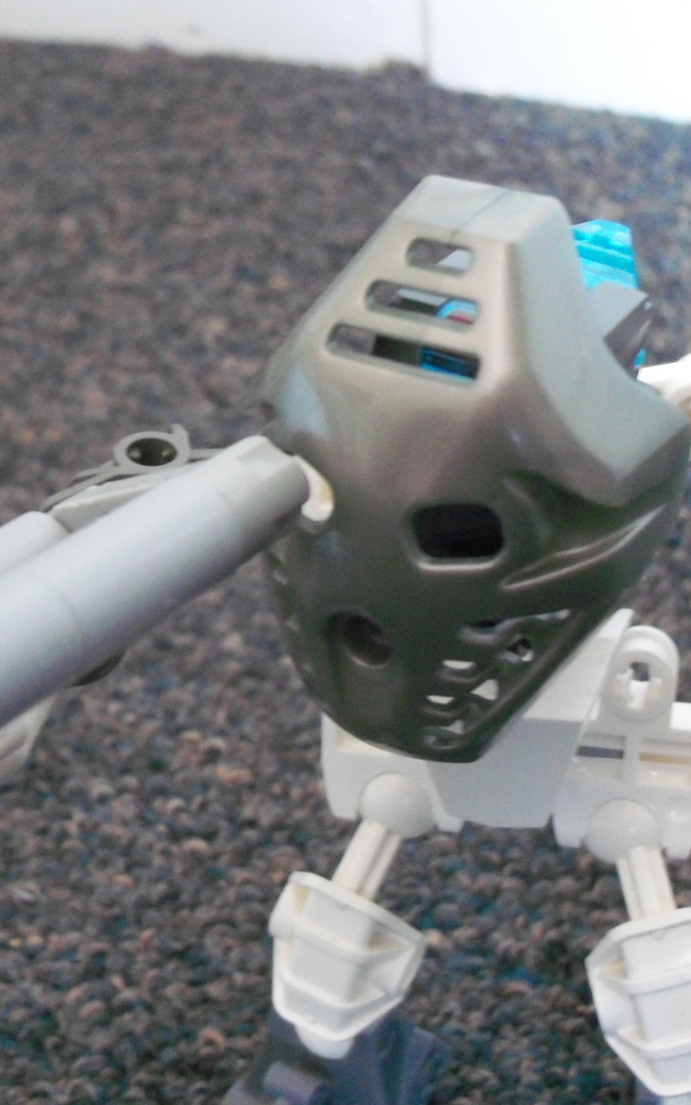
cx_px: 287
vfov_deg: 37.5
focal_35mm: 54
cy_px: 538
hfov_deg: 24.0
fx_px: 1627
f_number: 3
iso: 400
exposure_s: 1/13
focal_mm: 6.3
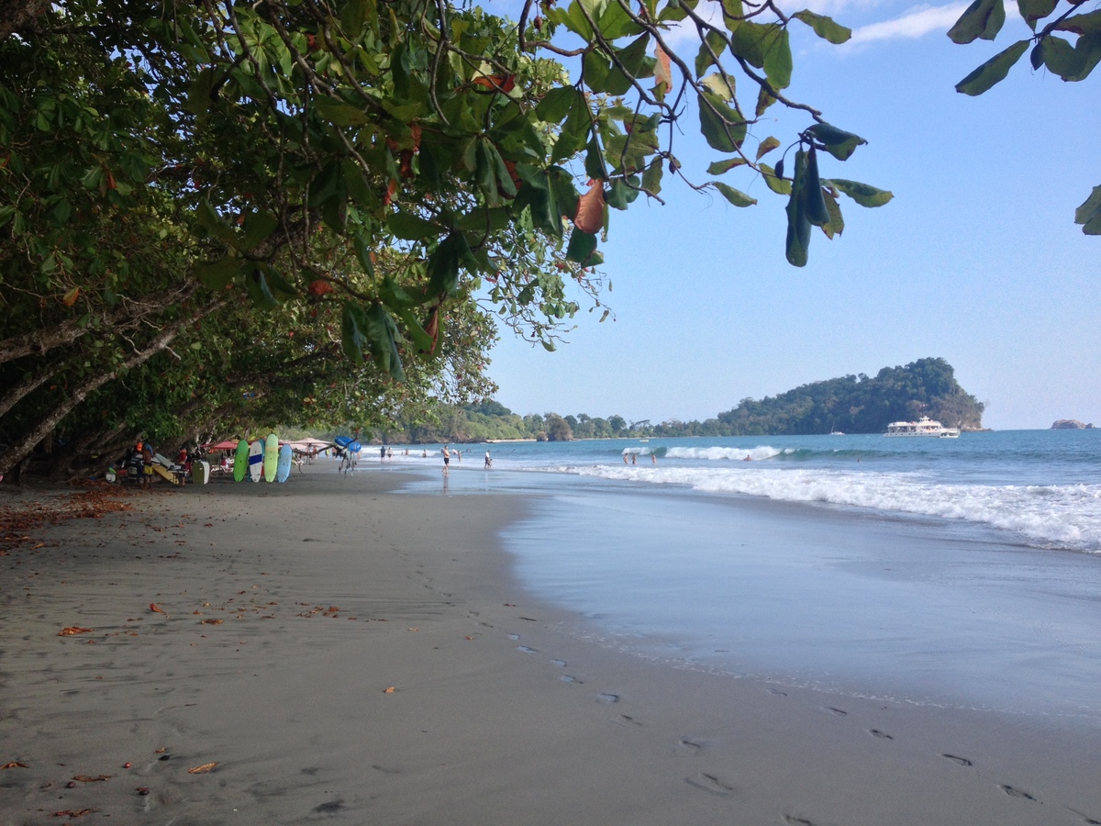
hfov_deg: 52.6
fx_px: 1113
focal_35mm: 35
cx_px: 550
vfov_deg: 40.7
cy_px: 413
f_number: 2.4
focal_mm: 4.28
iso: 50
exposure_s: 1/1126
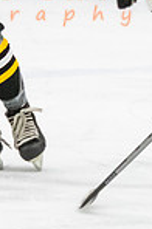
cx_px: -110
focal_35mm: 836
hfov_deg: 1.6
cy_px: -4
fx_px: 5319
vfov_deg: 2.5
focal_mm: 110
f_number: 2.8
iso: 4000
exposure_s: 1/800
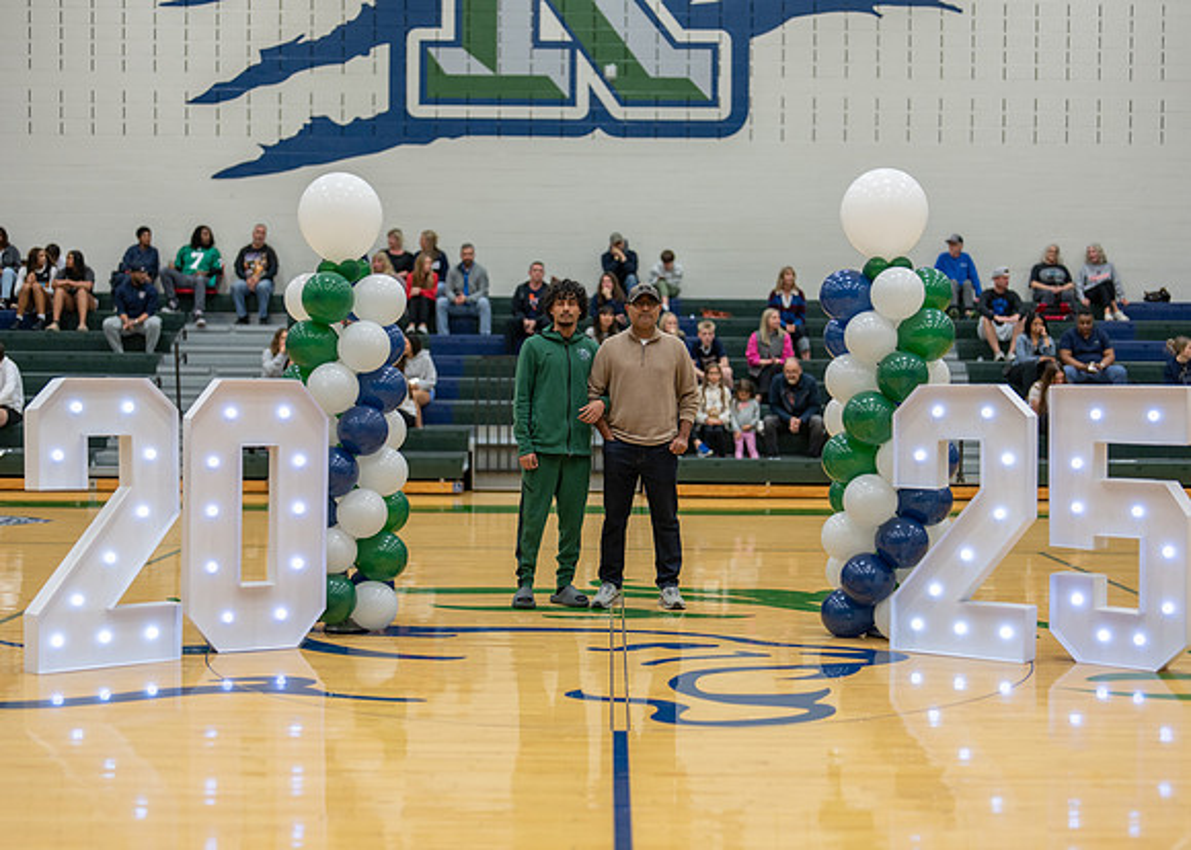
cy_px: 425
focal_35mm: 52
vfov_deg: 27.0
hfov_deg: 37.2
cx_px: 596
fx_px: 1772
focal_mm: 50
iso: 320
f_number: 1.2
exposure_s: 1/400
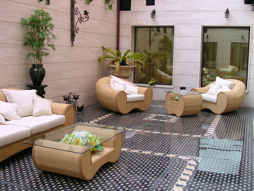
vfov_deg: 33.6
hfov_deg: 43.9
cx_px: 127
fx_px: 316
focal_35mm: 43
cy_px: 96
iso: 100
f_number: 2.9
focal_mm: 6.6
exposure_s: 1/78
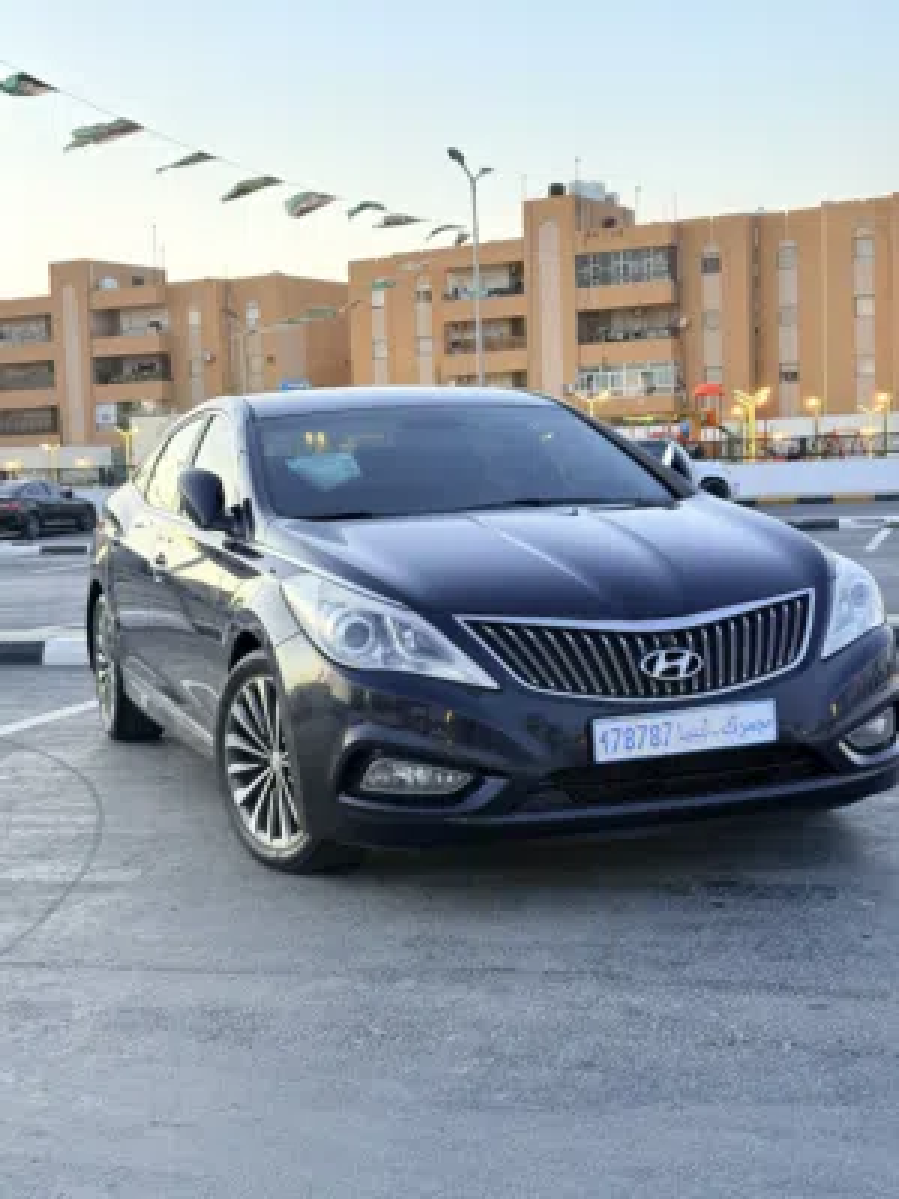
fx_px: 1801
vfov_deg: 36.8
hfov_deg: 28.0
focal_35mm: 52
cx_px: 450
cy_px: 600
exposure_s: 1/60
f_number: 1.6
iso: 125
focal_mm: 5.96
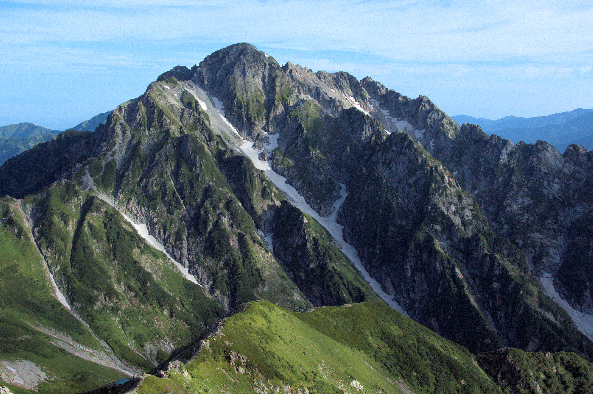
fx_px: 691
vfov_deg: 31.8
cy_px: 197
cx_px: 296
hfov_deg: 46.5
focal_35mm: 42
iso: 200
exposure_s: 1/160
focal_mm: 28
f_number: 13
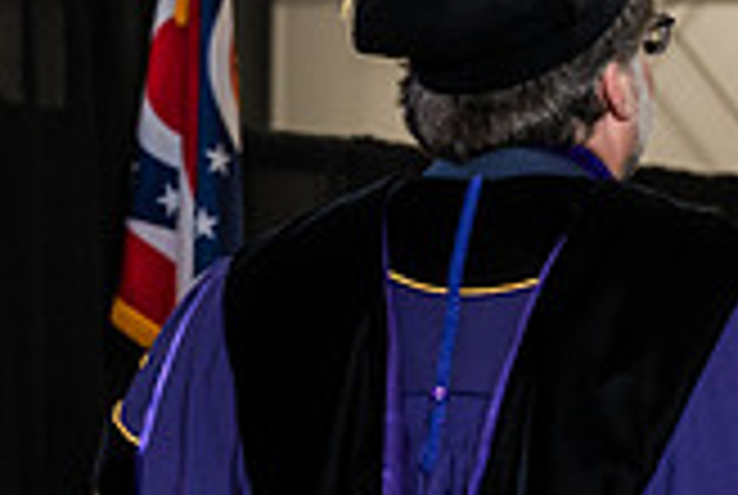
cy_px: 502
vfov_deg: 5.6
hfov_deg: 8.3
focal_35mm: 247
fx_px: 5073
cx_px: 828
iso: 1250
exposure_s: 1/200
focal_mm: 70
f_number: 4.5
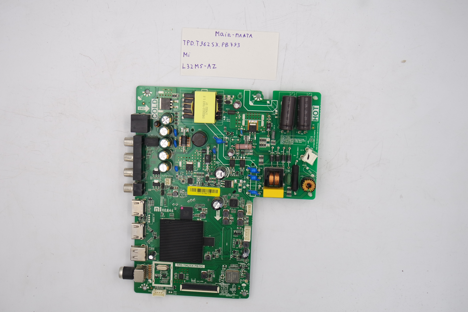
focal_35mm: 43
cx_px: 234
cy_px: 156
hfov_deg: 45.4
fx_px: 559
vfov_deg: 31.2
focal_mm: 16
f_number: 4.5
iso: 160
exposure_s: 1/125
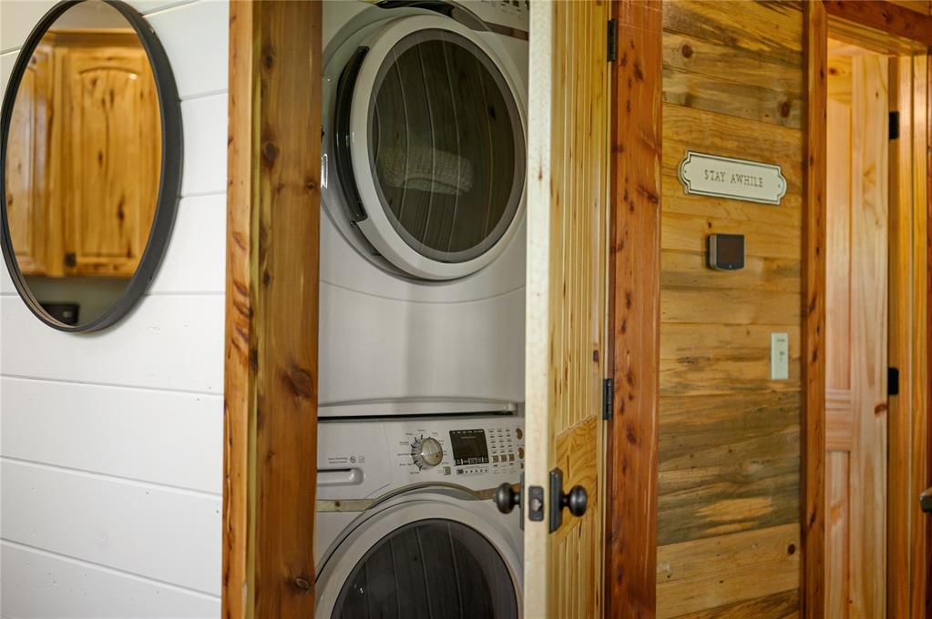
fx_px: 1293
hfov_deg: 39.6
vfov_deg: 26.9
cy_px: 310
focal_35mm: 50
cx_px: 466
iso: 800
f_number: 1.8
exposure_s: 1/200
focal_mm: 50
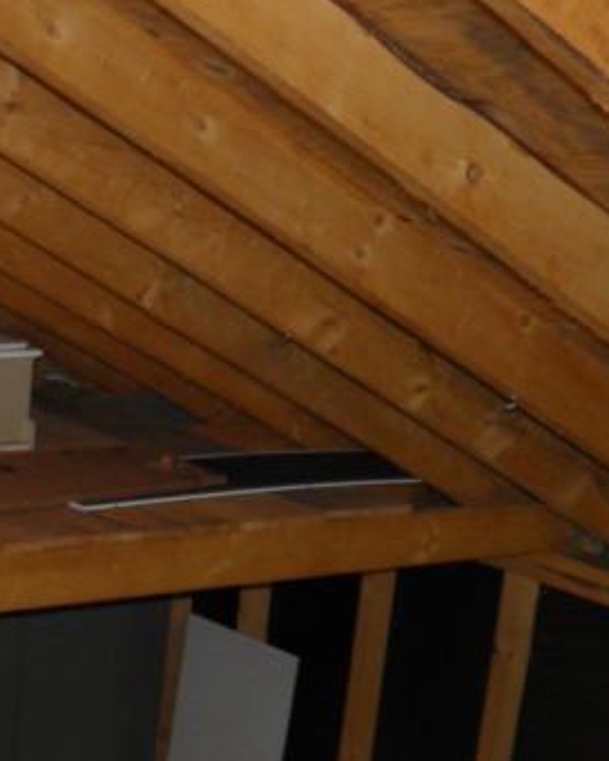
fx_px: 1847
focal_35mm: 82
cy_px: 701
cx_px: -292
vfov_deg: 22.6
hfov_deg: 17.0
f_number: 2.8
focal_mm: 4.9
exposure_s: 1/30
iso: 100
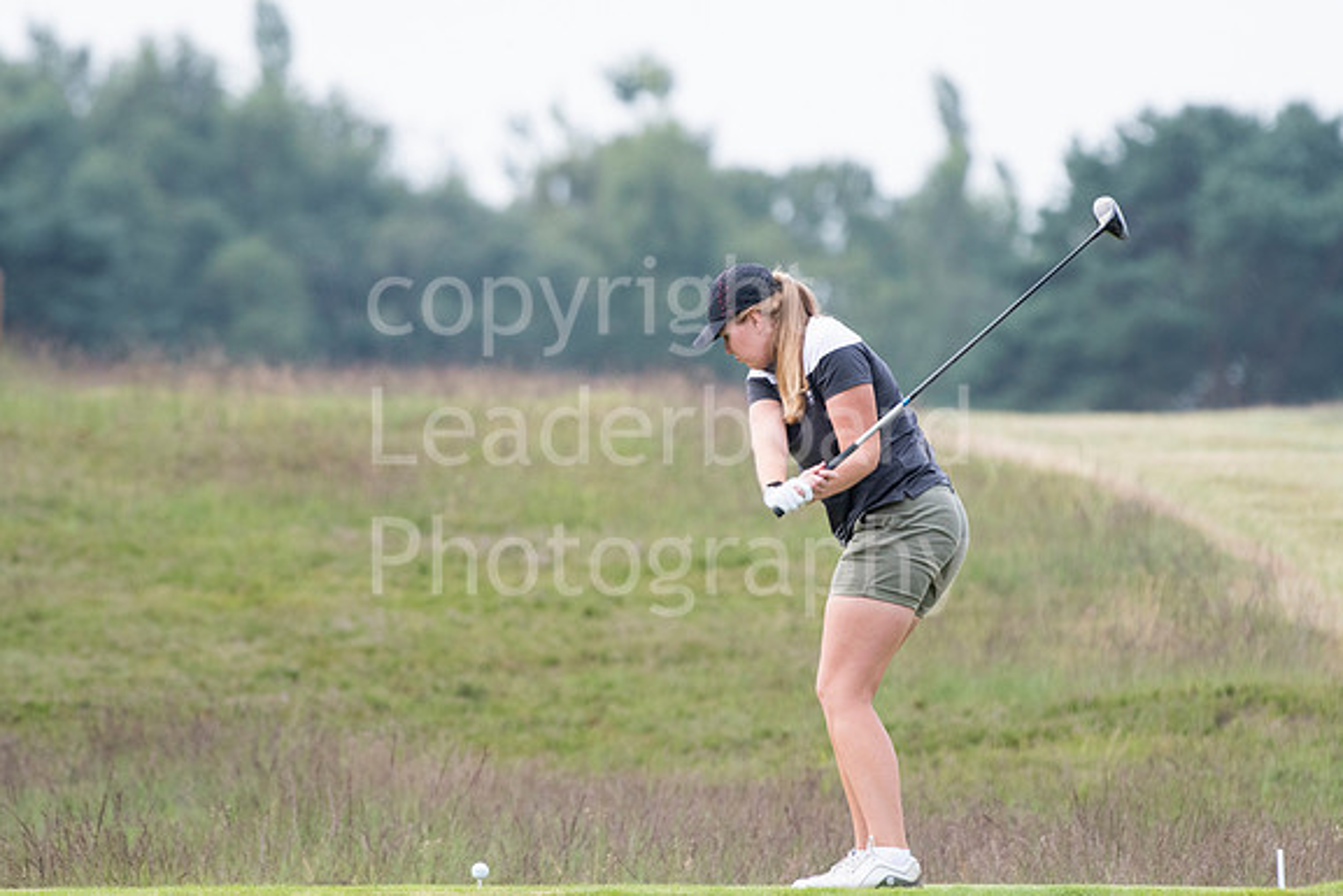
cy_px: 448
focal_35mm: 573
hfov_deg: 3.6
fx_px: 21380
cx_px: 673
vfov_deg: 2.4
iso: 800
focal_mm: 380
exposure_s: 1/1250
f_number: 5.6
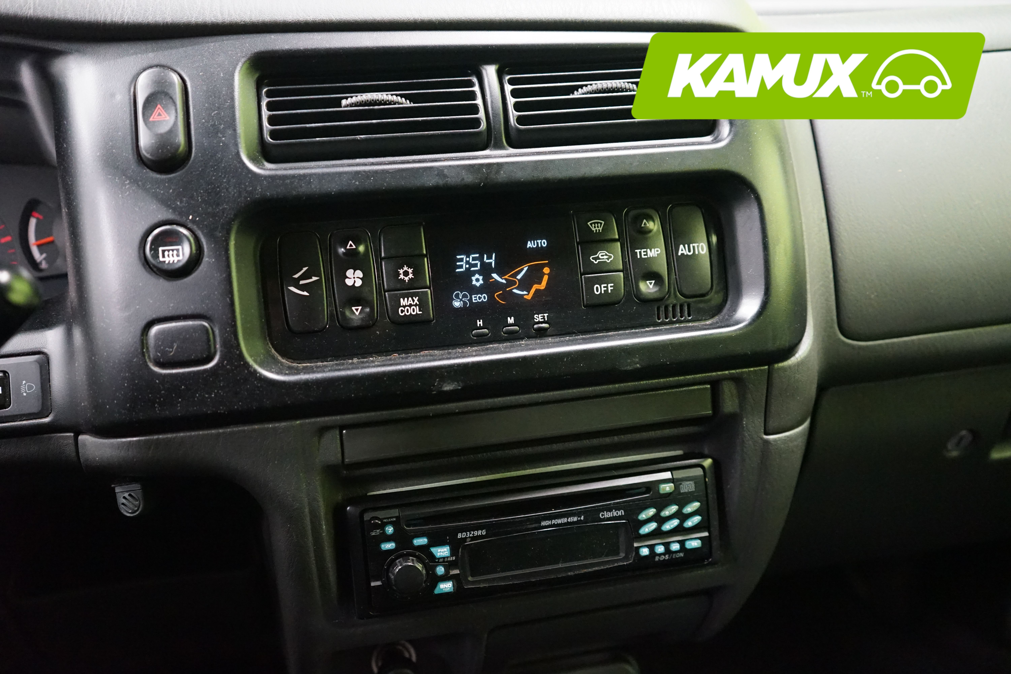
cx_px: 506
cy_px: 337
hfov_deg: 57.2
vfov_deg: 40.0
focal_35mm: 33
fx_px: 927
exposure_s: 1/20
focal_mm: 33
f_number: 4
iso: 6400
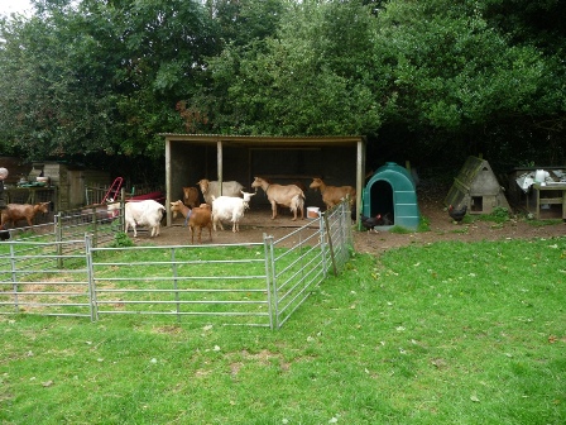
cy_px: 212
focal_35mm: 28
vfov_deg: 49.7
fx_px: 458
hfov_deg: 63.4
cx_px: 283
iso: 100
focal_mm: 4.7
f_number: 3.3
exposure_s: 1/100
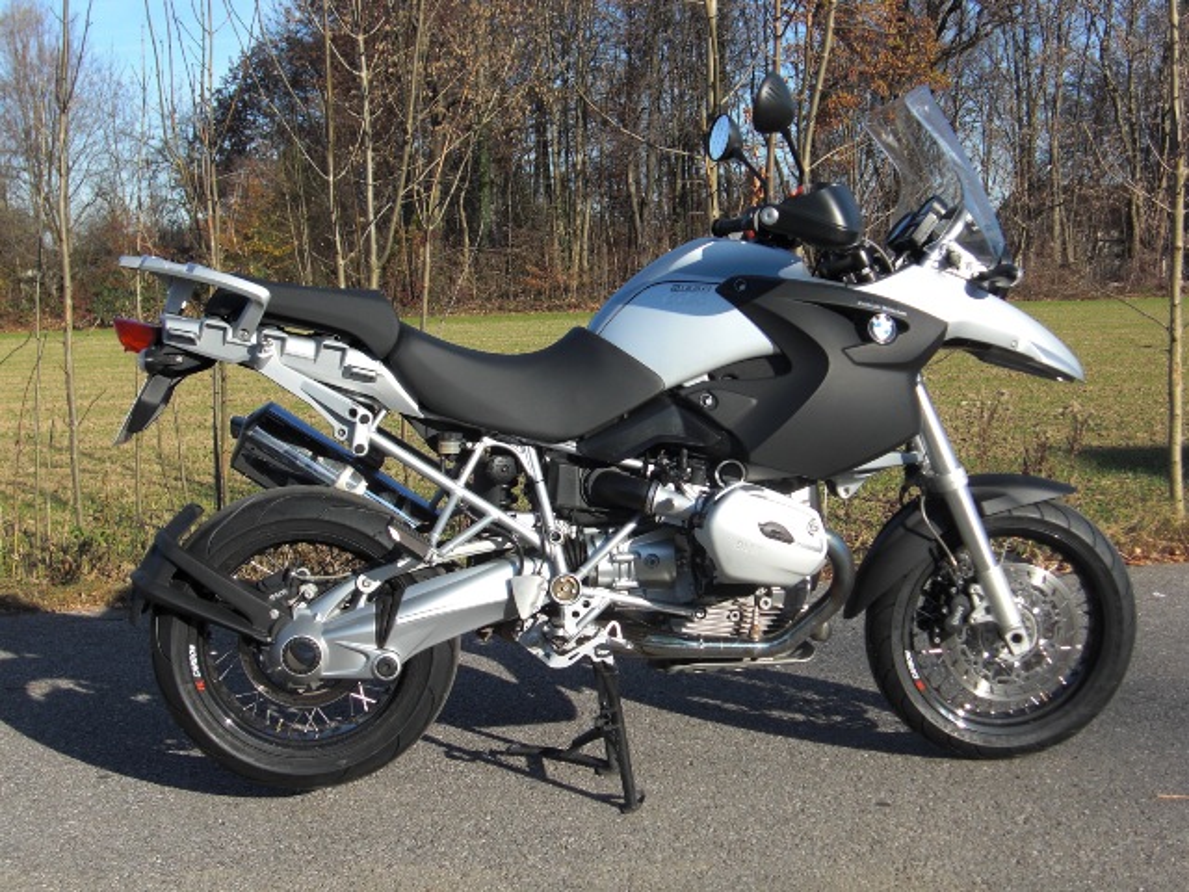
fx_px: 1580
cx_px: 594
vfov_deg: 31.5
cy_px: 446
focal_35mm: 46
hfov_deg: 41.2
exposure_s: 1/500
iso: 50
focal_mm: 8.2
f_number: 3.3
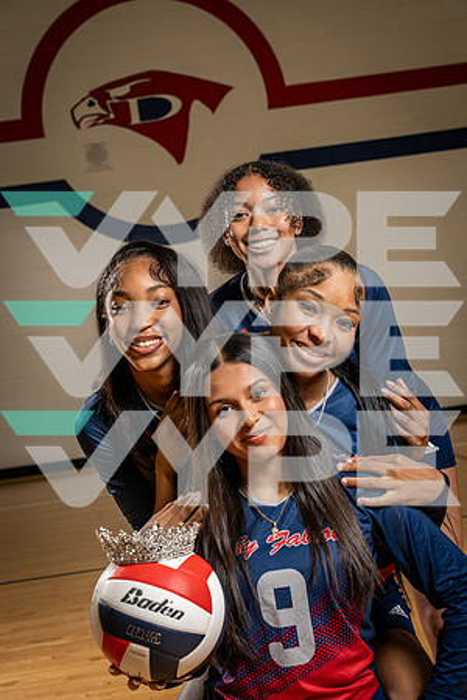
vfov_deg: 31.4
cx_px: 234
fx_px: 1245
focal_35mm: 64
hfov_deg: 21.2
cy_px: 350
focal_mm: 64
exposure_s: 1/250
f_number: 8
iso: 320
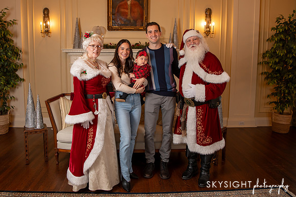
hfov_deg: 63.3
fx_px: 239
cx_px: 132
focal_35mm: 29
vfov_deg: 44.6
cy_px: 86
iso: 1000
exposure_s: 1/200
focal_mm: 24
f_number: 4.5
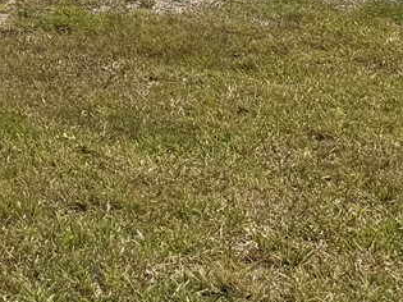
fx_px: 1420
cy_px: 24
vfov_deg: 12.0
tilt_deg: -10.7
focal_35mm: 122
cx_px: -454
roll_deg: +0.7
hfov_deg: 13.4
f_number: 1.78
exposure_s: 1/6711
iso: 80
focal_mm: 6.76
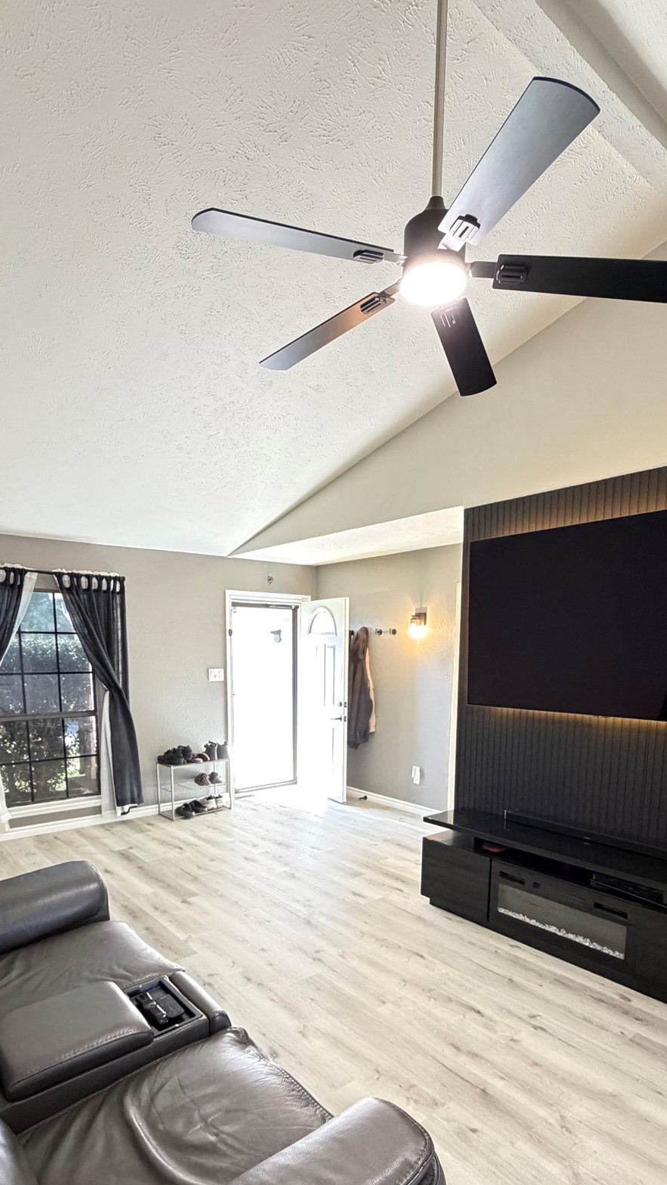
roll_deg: -0.6
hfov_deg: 55.9
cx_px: 326
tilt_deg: -9.4
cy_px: 753
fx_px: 629
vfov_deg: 84.6
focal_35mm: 20
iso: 800
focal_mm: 2.22
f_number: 2.2
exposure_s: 1/60
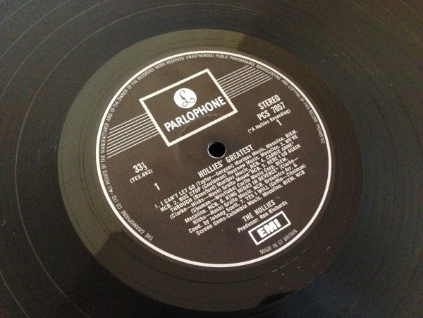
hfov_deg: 55.4
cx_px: 212
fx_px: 403
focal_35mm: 33
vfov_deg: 42.9
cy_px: 159
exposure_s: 1/15
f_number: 2.4
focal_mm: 4.13
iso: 800
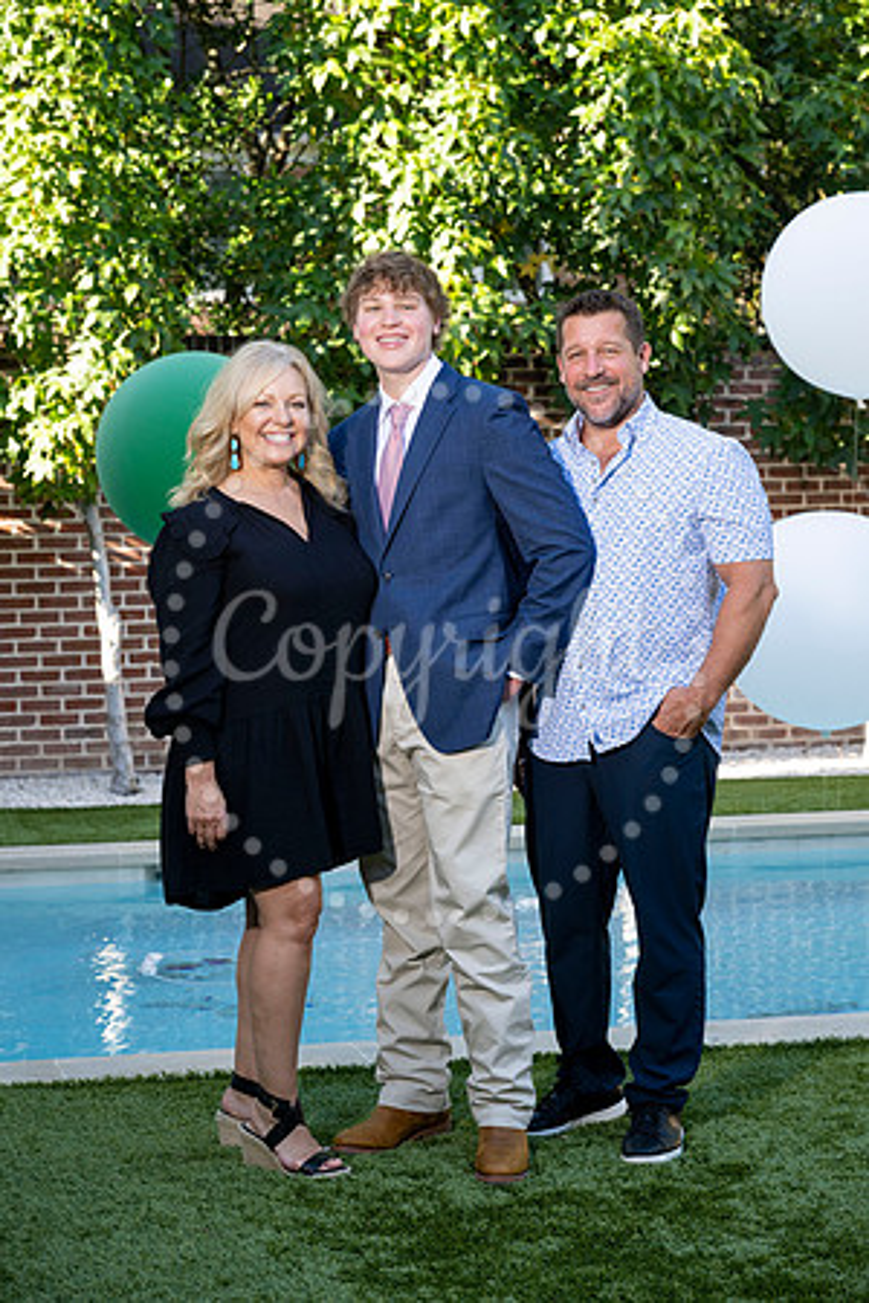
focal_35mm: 78
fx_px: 2824
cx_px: 434
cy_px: 652
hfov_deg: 17.5
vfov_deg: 26.0
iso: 400
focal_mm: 78
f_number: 5.6
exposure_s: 1/200
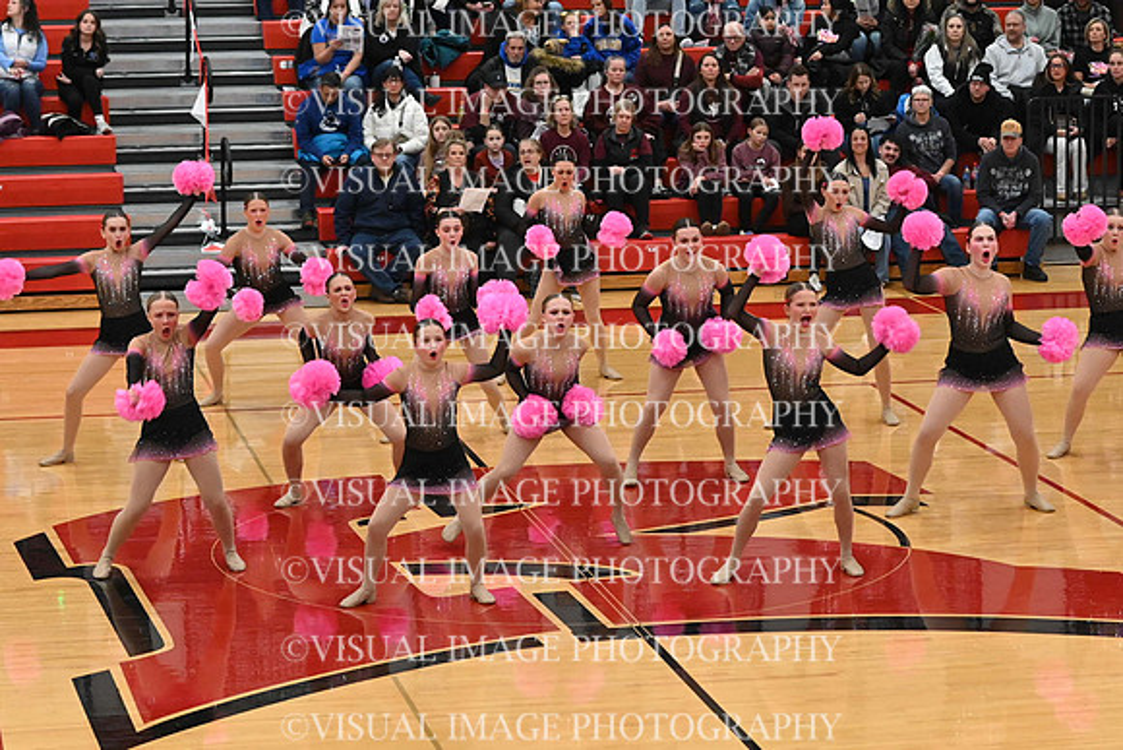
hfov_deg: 19.5
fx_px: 3276
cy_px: 375
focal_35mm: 105
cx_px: 562
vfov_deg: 13.0
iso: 8000
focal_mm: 70
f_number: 4
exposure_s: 1/400
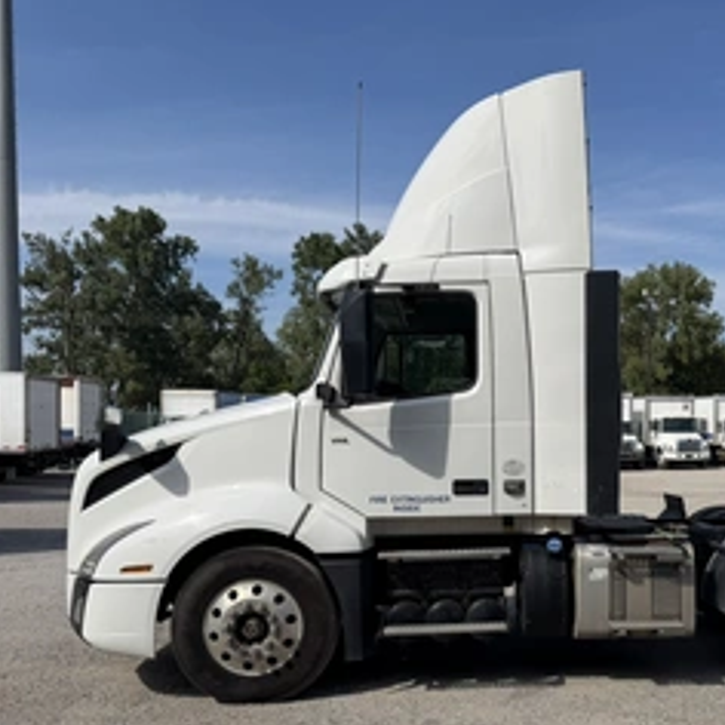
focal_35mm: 36
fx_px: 853
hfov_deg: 44.8
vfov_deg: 45.6
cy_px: 458
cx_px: 522
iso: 80
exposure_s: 1/6711
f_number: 1.78
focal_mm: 6.76
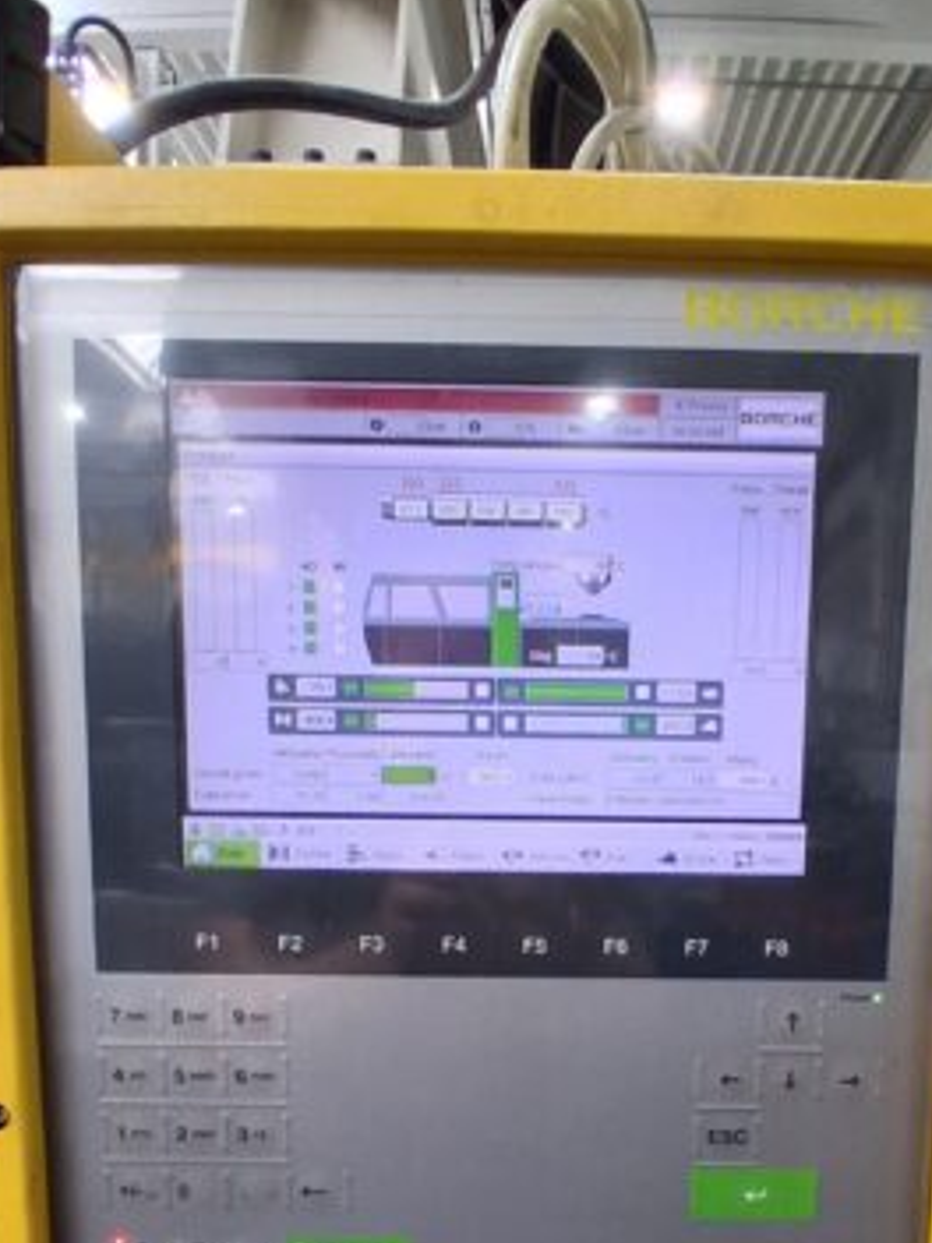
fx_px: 1041
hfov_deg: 47.9
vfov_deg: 59.7
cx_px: 572
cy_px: 862
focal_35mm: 29
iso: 125
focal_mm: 1.4
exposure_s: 1/100
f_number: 2.2
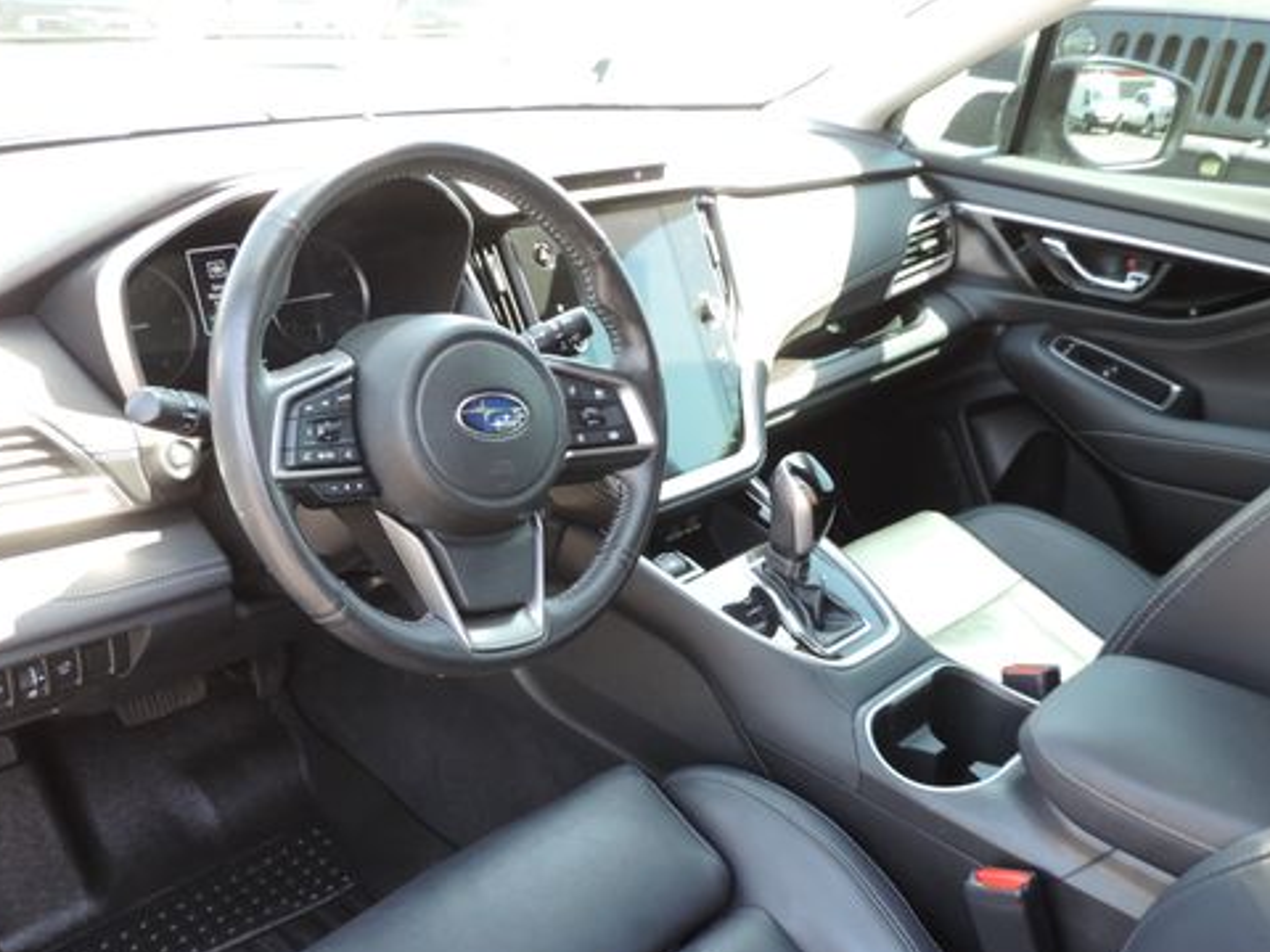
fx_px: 1174
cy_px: 569
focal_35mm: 32
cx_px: 511
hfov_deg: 56.4
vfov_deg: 43.9
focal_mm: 4.3
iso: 140
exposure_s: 1/30
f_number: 3
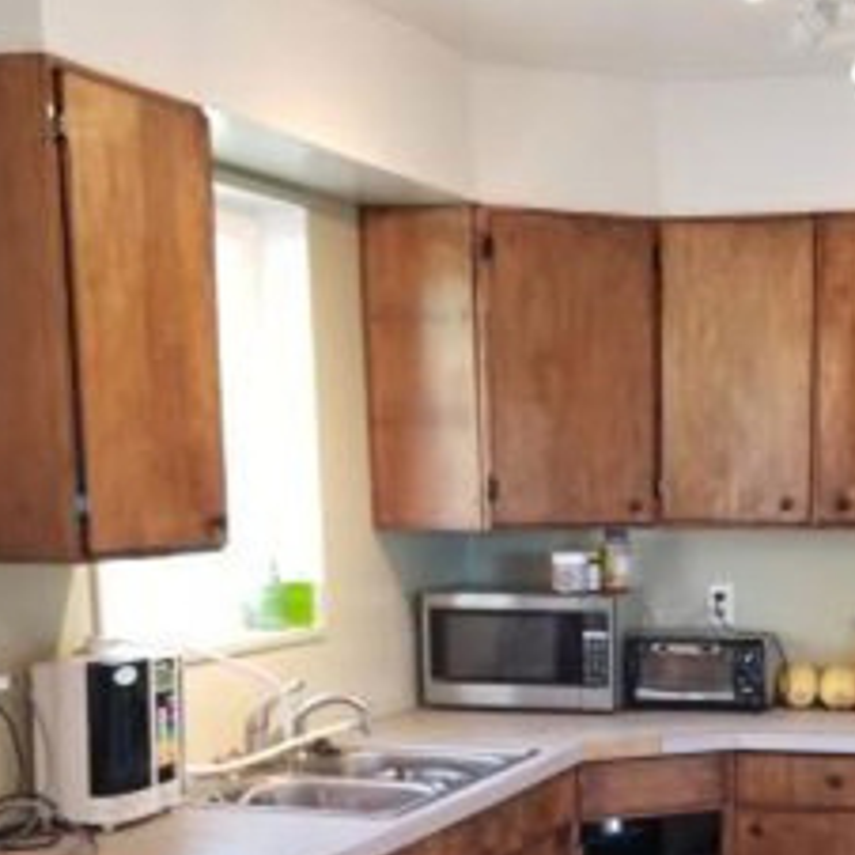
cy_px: 813
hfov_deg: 25.9
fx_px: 1816
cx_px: 704
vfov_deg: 25.4
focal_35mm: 65
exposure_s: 1/30
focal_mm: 4.3
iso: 160
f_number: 1.7
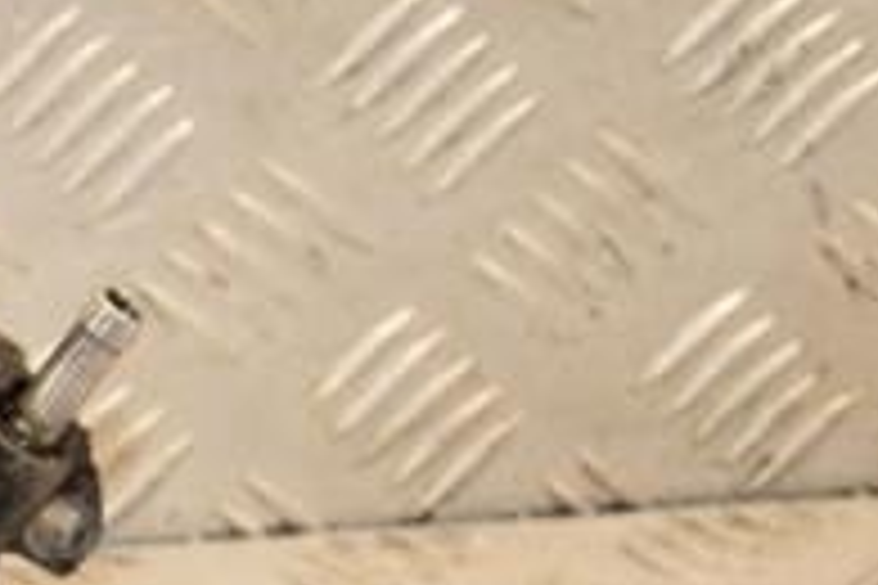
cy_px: 770
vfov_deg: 4.8
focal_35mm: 286
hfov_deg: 7.1
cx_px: -293
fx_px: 6975
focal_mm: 62
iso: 800
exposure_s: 1/200
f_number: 6.3
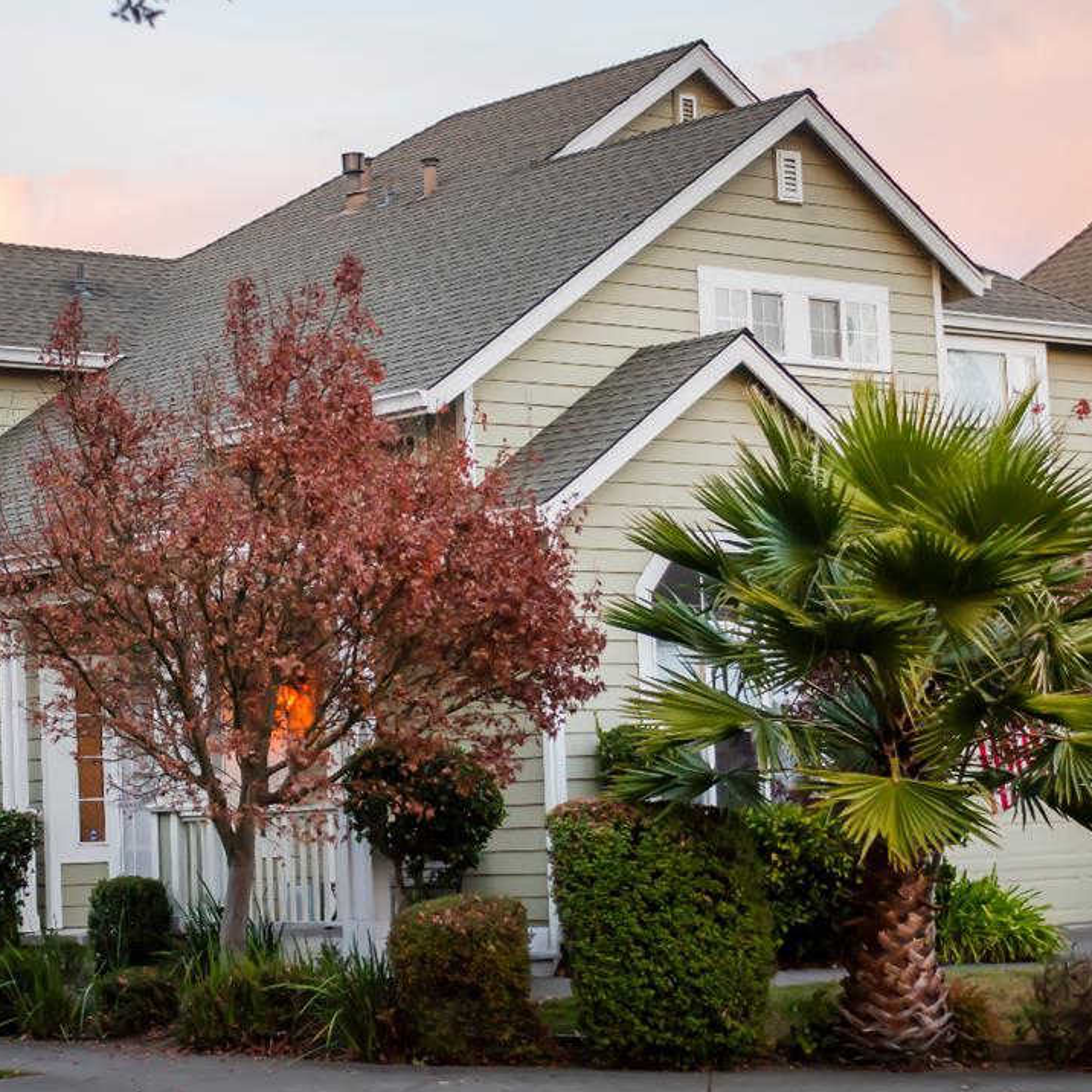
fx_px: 3176
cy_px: 444
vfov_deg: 19.5
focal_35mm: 89
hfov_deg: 19.4
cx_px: 287
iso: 640
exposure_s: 1/800
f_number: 1.8
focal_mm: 50
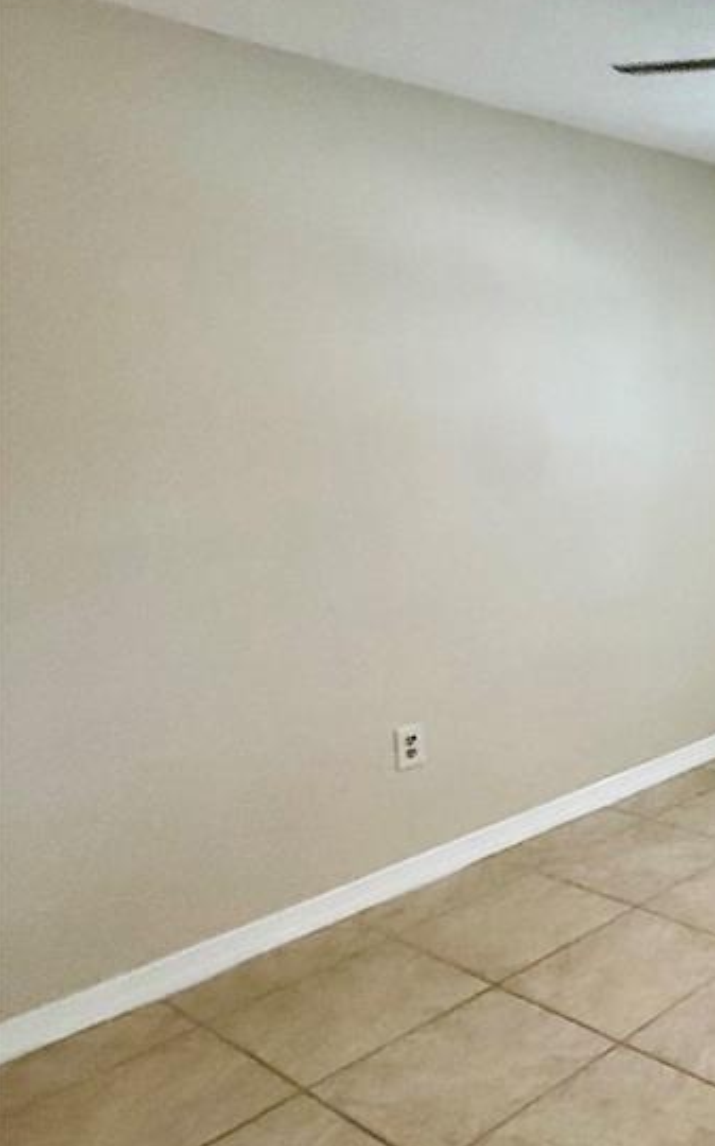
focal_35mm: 33
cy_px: 535
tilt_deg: -9.8
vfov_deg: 58.1
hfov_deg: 29.8
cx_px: 951
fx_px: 1030
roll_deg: -0.3
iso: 320
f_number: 2.2
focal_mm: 2.22
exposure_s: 1/60
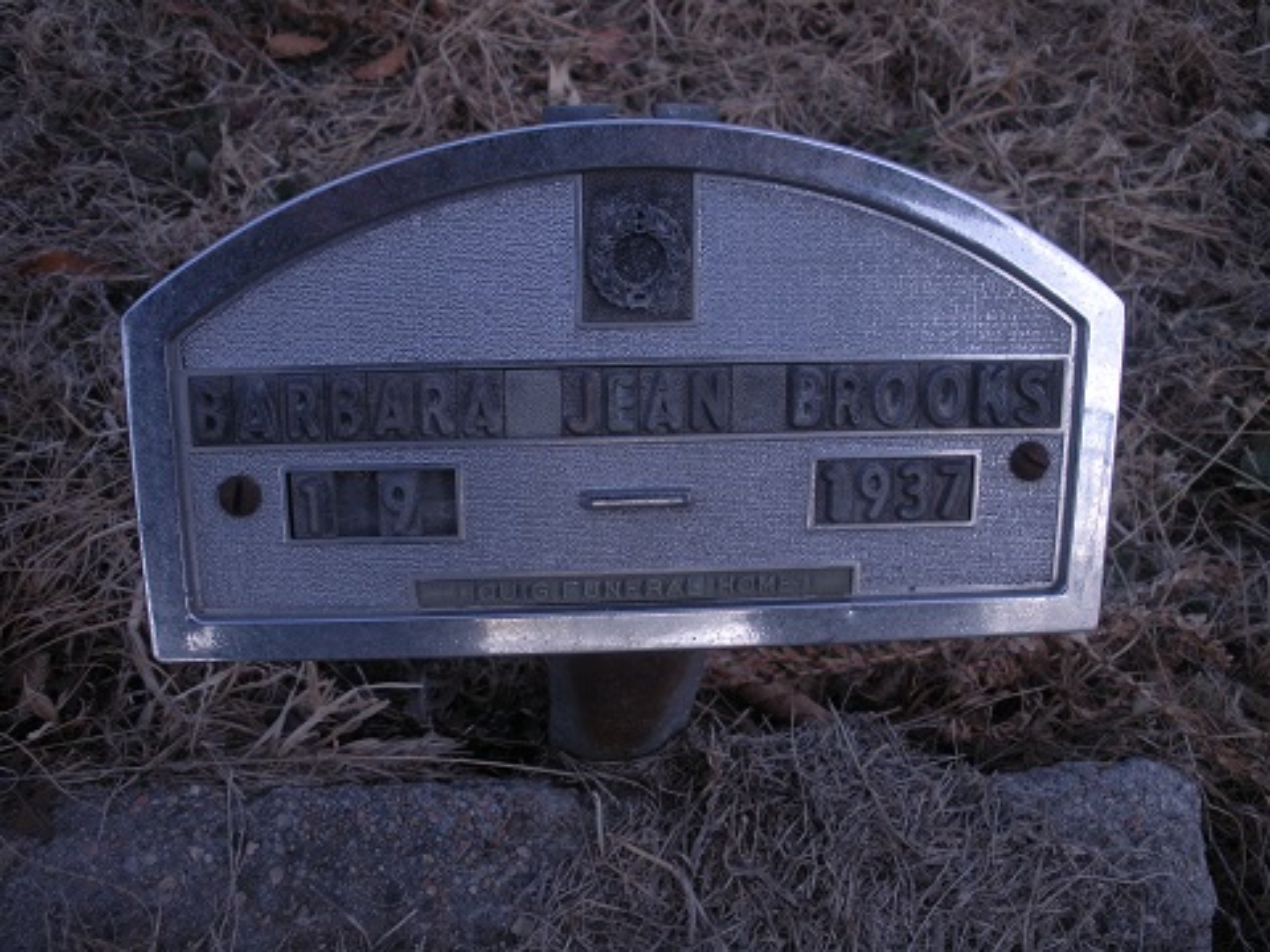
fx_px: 1321
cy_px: 476
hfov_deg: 51.4
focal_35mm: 36
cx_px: 635
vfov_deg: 39.7
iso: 64
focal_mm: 6.3
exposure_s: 1/145
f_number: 3.5
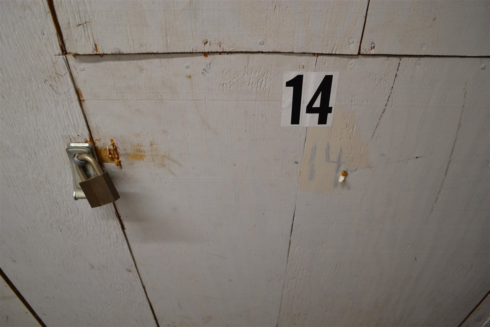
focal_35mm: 27
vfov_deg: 47.9
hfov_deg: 67.4
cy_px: 164
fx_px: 367
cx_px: 245
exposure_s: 1/60
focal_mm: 18
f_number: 3.5
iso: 450
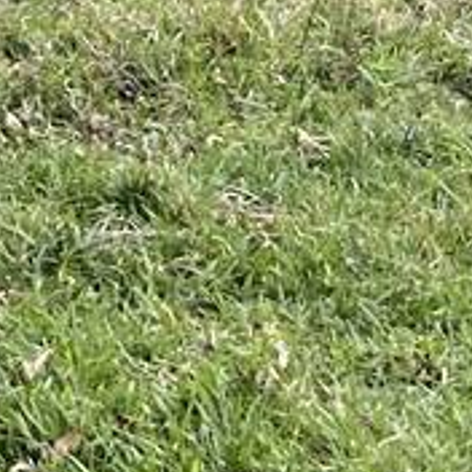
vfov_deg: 8.6
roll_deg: +0.1
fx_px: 2900
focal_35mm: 188
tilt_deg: -2.2
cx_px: -400
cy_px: -571
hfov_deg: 8.9
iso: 32
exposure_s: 1/127
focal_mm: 4.25
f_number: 1.8
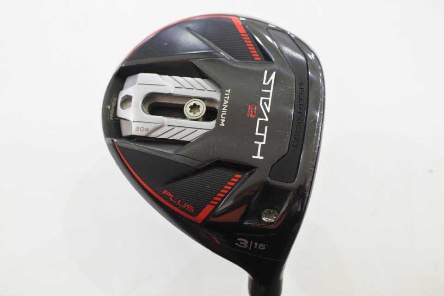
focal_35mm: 49
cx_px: 222
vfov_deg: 27.5
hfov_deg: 40.3
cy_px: 148
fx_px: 604
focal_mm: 18.5
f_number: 2.5
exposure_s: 1/125
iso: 800
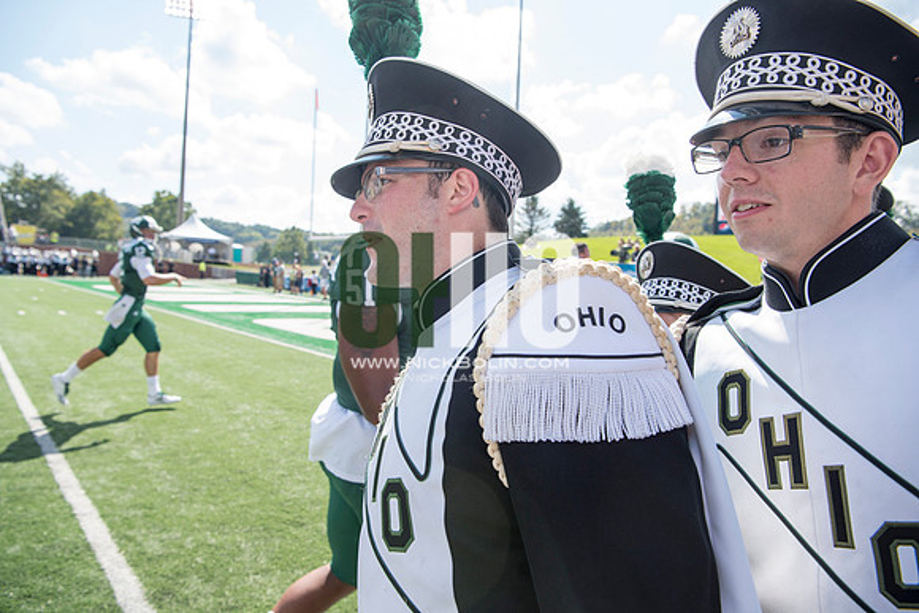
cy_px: 306
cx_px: 460
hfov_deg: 73.7
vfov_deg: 53.2
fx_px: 613
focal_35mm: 24
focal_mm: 24
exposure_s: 1/500
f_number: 5.6
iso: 200
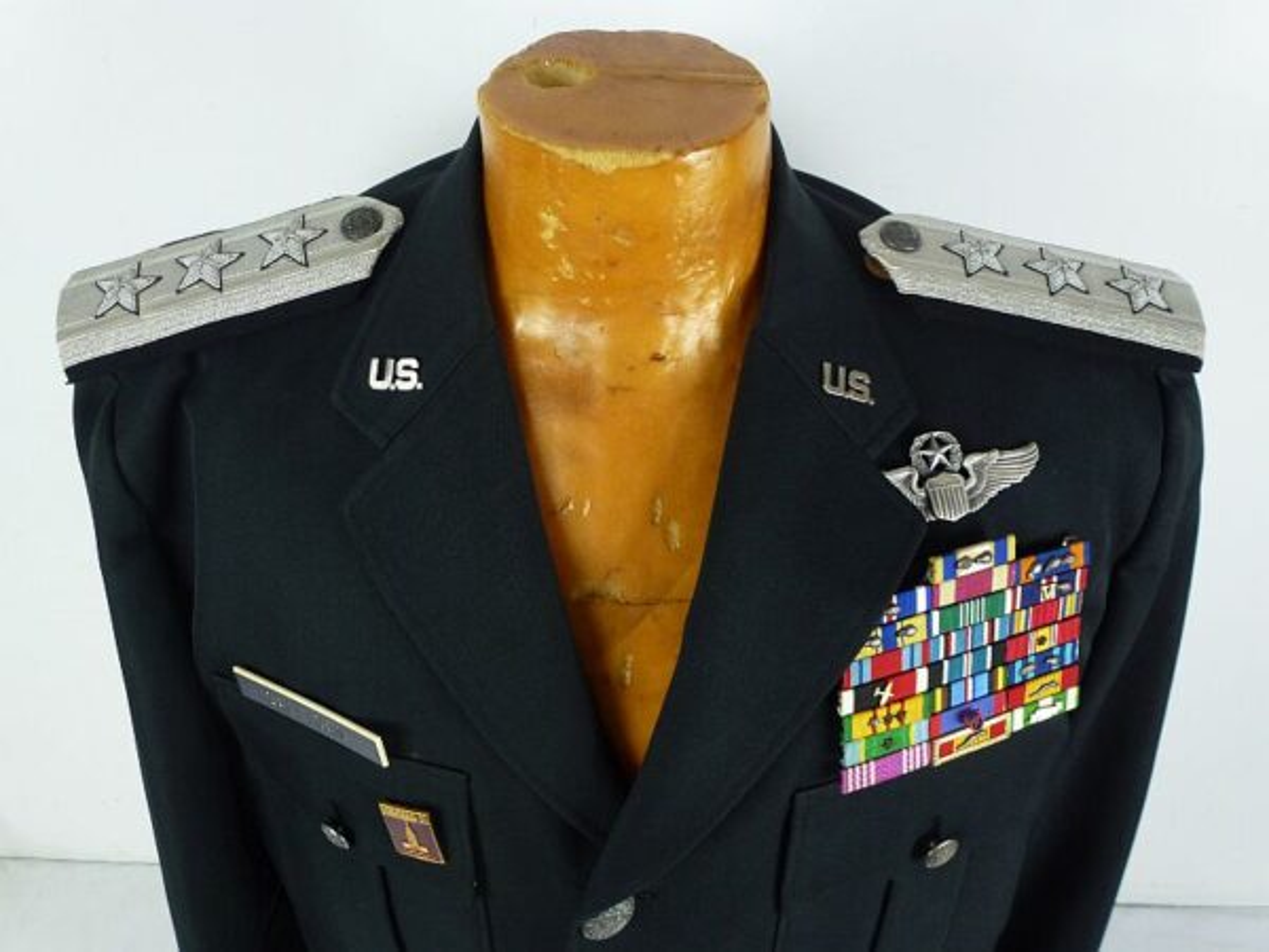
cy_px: 476
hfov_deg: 67.3
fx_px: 953
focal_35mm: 26
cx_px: 634
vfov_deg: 53.1
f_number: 3.4
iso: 160
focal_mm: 4.7
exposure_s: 1/60
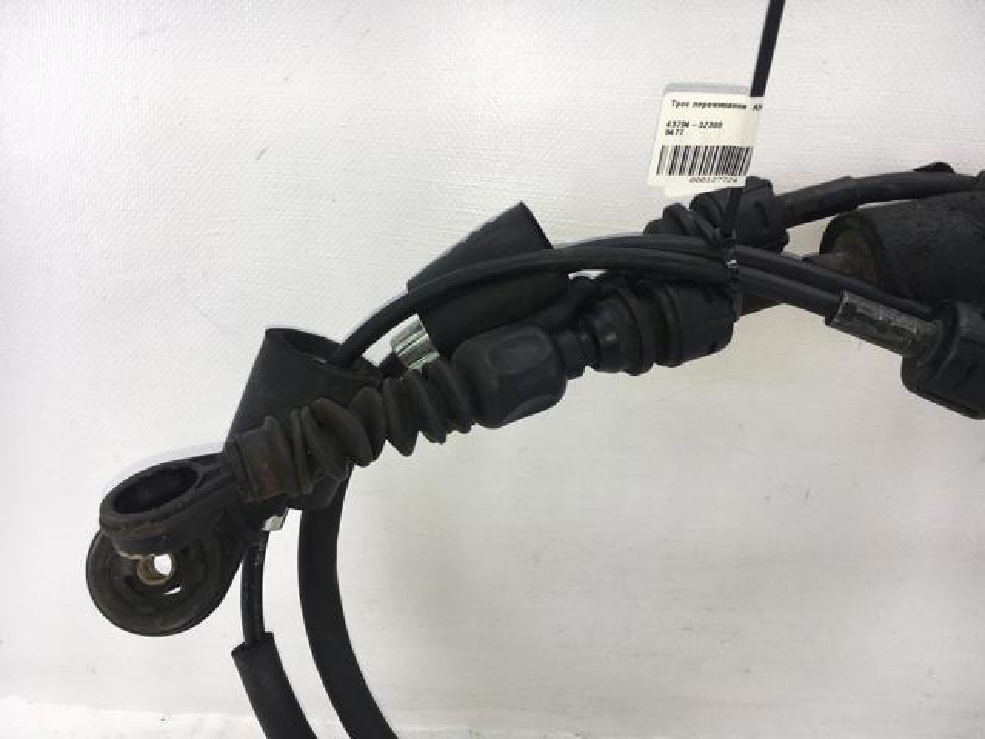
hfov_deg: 61.7
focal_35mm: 29
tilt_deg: -16.8
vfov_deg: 48.2
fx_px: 825
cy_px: 370
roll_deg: -4.1
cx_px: 492
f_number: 2.2
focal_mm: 4.15
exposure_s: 1/253
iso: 25
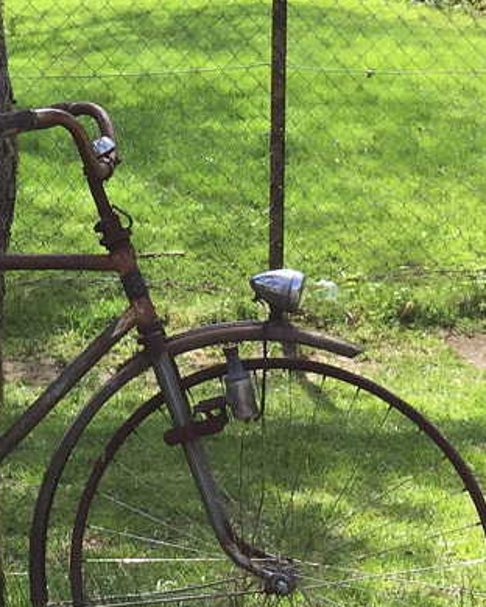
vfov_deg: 16.0
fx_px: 2086
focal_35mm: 116
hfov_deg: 13.1
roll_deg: +0.1
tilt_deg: -4.2
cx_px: -23
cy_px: -109
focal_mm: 4.15
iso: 32
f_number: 2.2
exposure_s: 1/444
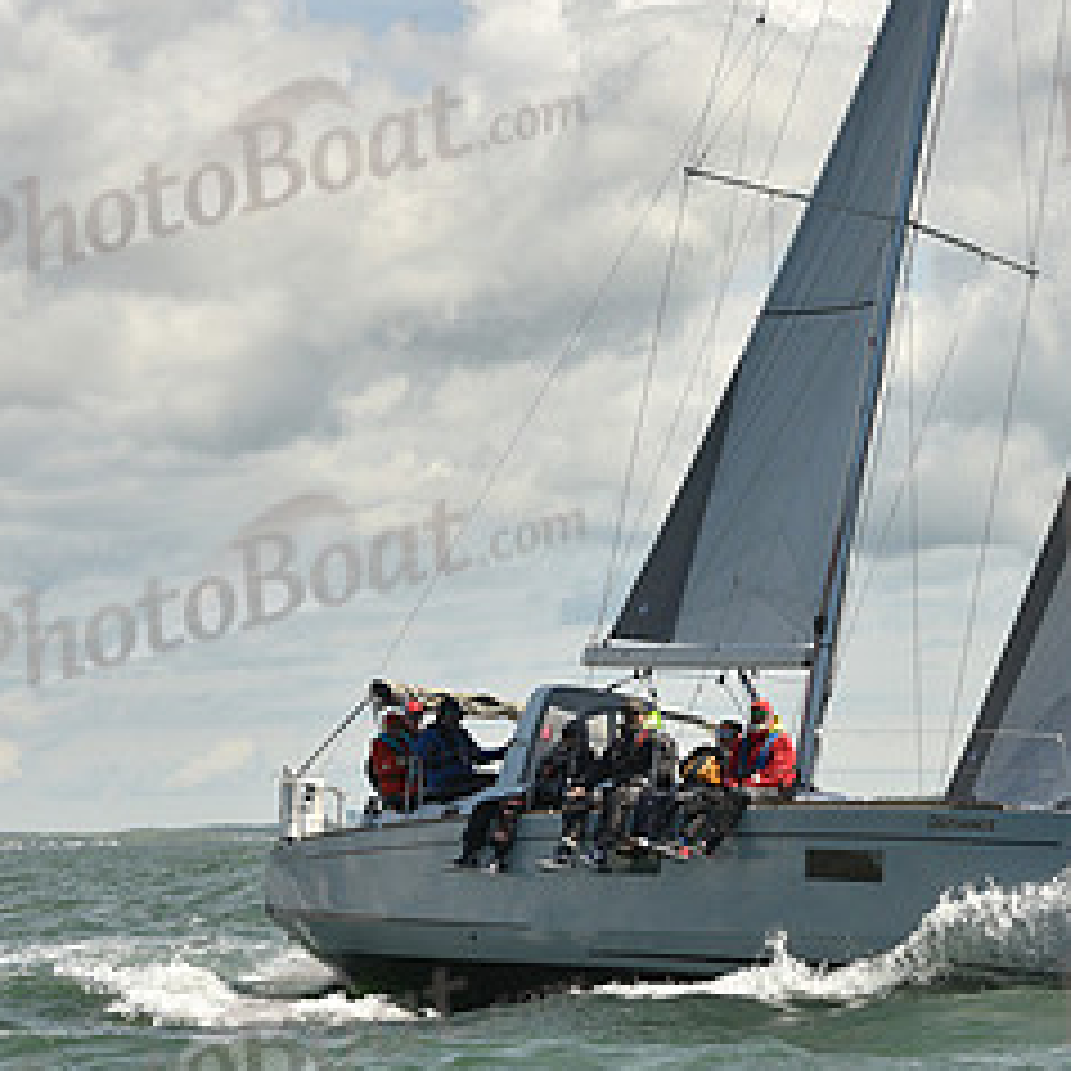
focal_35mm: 170
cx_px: 824
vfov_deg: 10.3
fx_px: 5951
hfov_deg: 10.3
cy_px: 758
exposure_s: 1/800
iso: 320
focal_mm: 82
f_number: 11
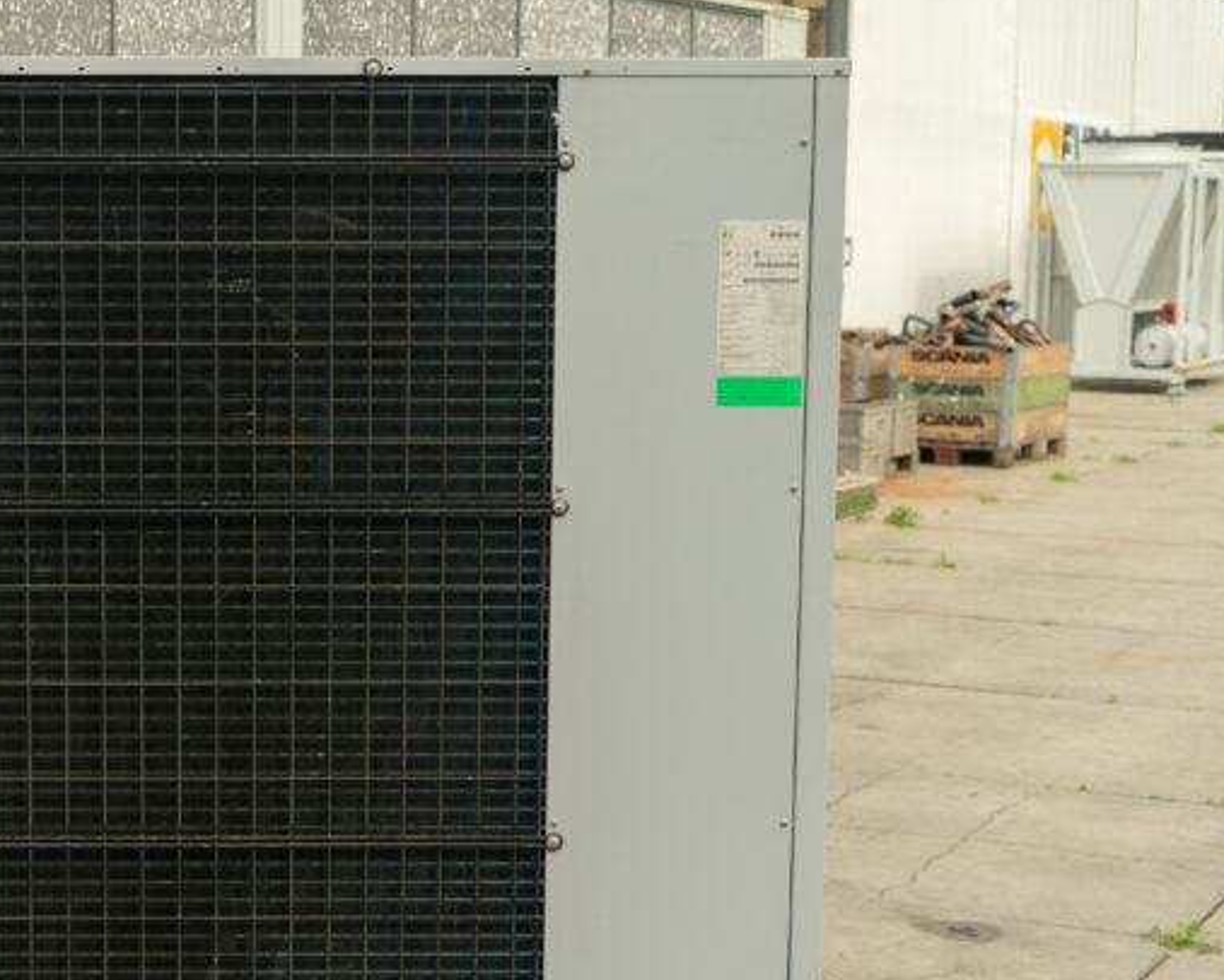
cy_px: 614
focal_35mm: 72
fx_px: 2609
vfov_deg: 21.2
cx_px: 244
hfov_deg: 25.9
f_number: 4
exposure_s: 1/500
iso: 250
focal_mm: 38
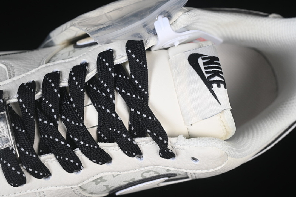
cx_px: 148
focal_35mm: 75
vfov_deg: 18.2
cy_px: 98
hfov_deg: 27.0
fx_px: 617
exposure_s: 1/80
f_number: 7.1
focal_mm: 50
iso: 160
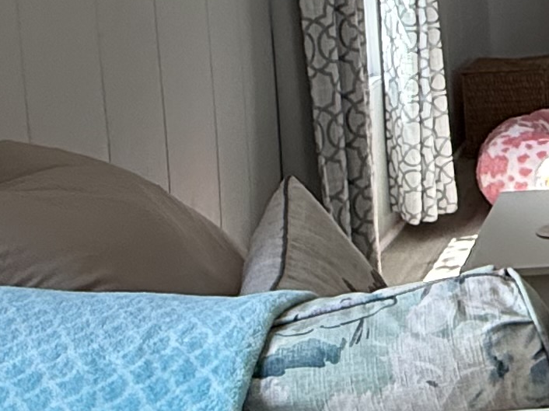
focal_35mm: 80
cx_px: 778
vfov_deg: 17.5
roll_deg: +1.9
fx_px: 1268
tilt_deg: -3.1
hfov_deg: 21.3
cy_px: -92
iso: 160
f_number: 2.2
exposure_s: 1/120
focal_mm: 2.22
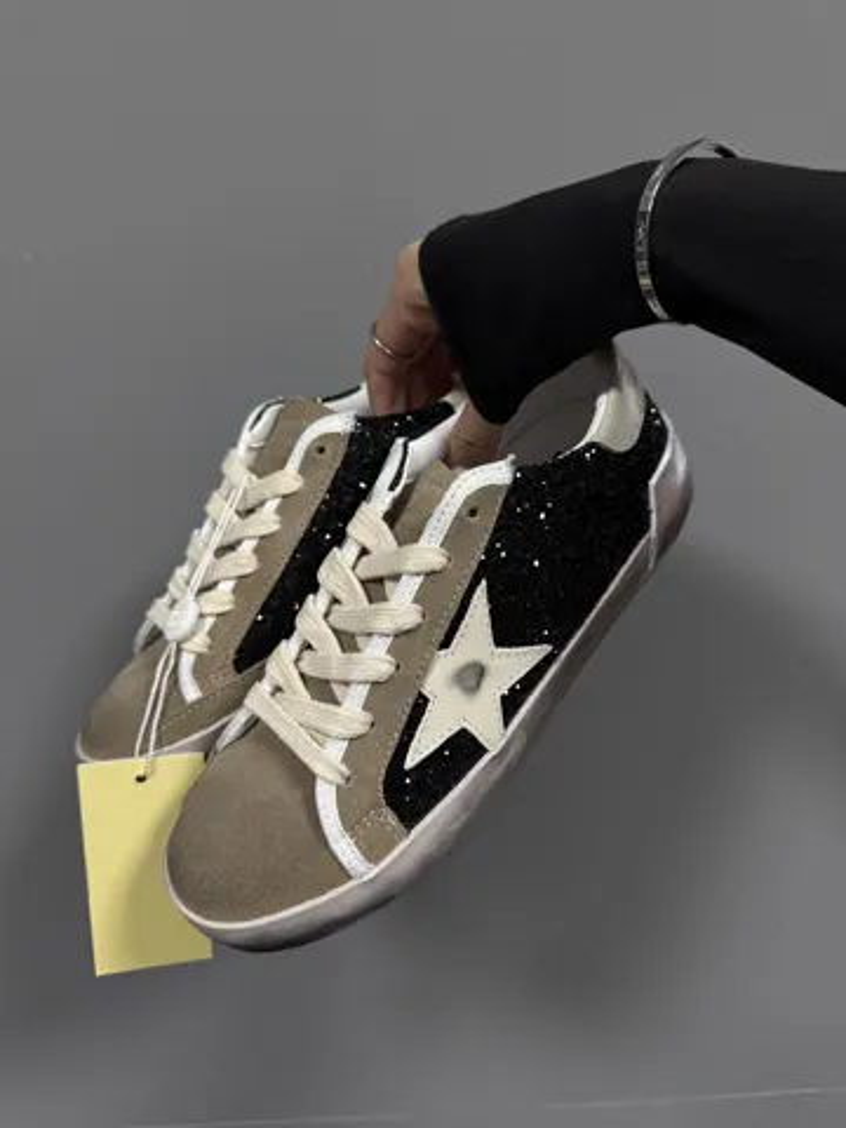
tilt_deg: -9.1
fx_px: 782
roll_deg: +0.1
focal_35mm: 24
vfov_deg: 71.6
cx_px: 423
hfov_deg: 56.8
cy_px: 564
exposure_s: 1/76
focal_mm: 6.76
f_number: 1.78
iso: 200
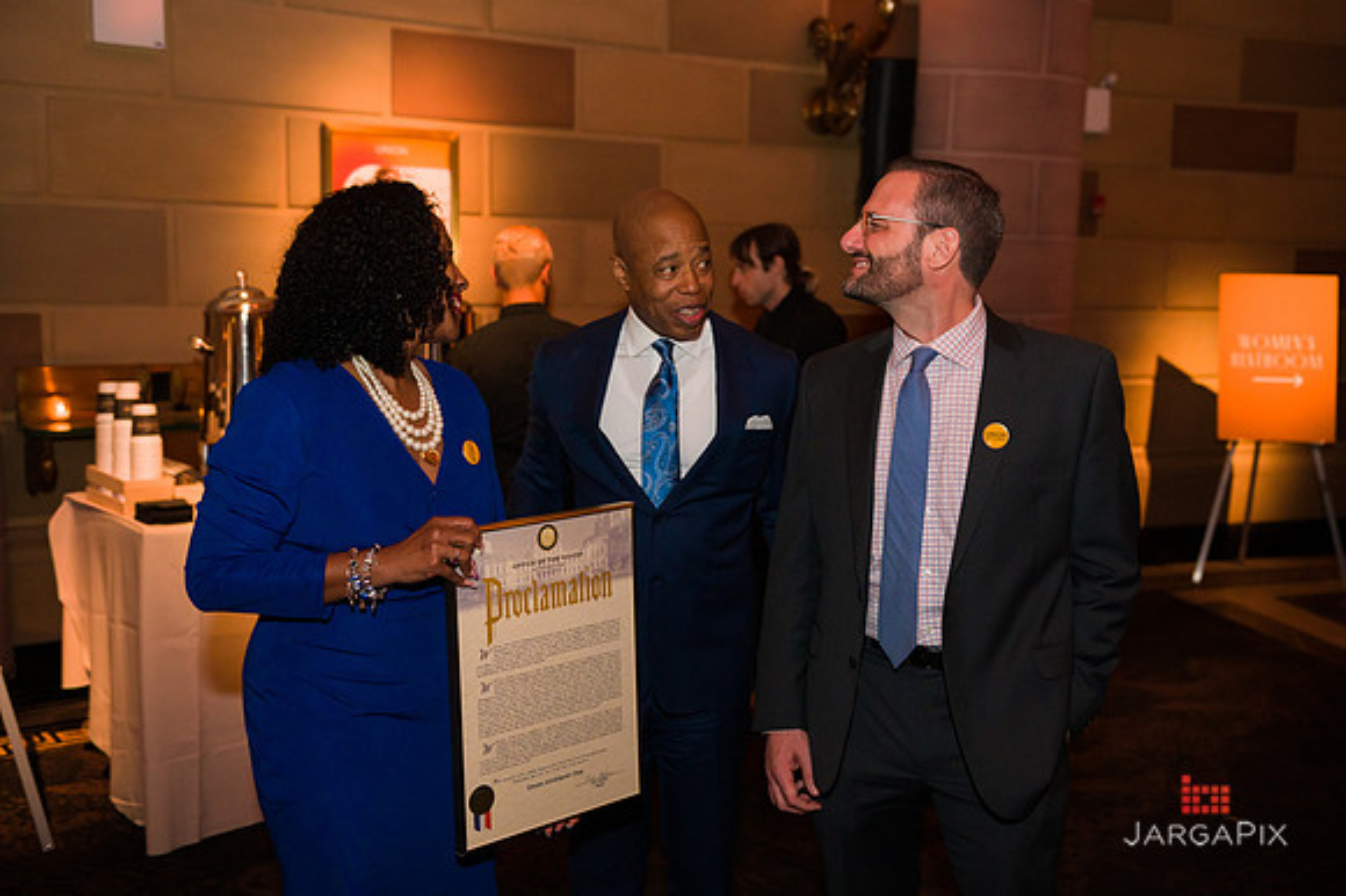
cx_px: 673
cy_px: 448
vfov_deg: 35.0
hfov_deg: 50.7
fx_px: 1420
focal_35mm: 38
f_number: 4
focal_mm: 38
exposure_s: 1/200
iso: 3200
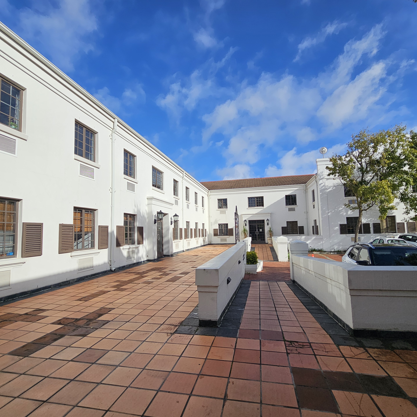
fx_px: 218
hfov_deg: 87.4
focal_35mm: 16
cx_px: 209
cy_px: 211
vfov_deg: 87.4
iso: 50
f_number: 2.2
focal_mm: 2.2
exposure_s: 1/3956
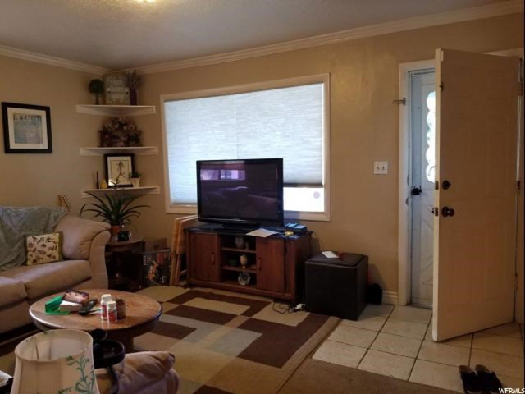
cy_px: 197
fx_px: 394
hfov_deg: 67.3
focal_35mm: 26
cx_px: 262
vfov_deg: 53.1
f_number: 1.7
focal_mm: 4.25
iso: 200
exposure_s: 1/60
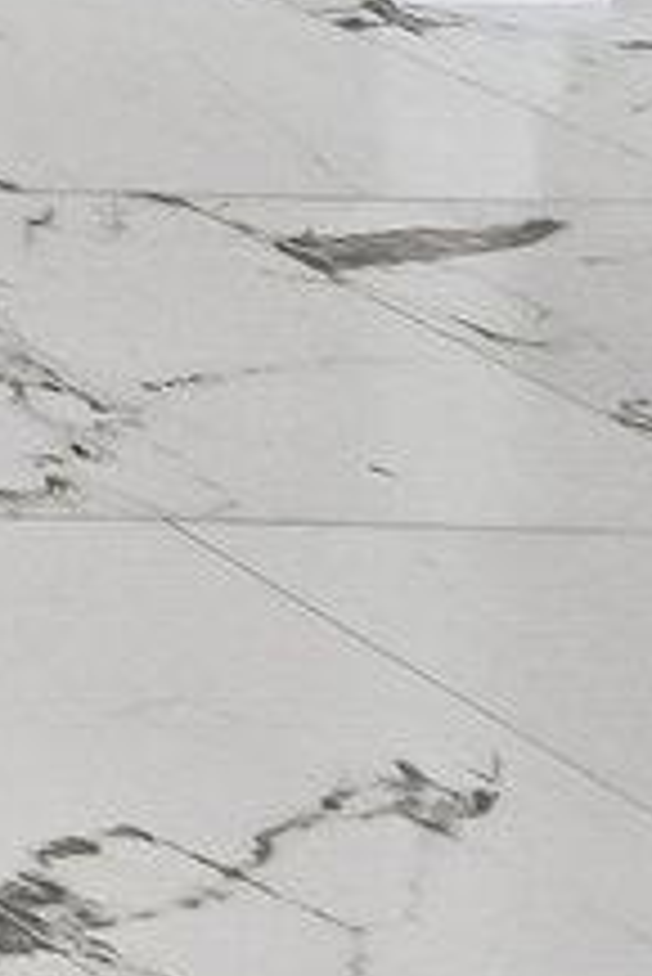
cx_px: -3620
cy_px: -1527
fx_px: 3580
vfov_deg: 11.9
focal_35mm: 132
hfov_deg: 4.7
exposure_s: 1/250
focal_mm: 14
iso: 1600
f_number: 8
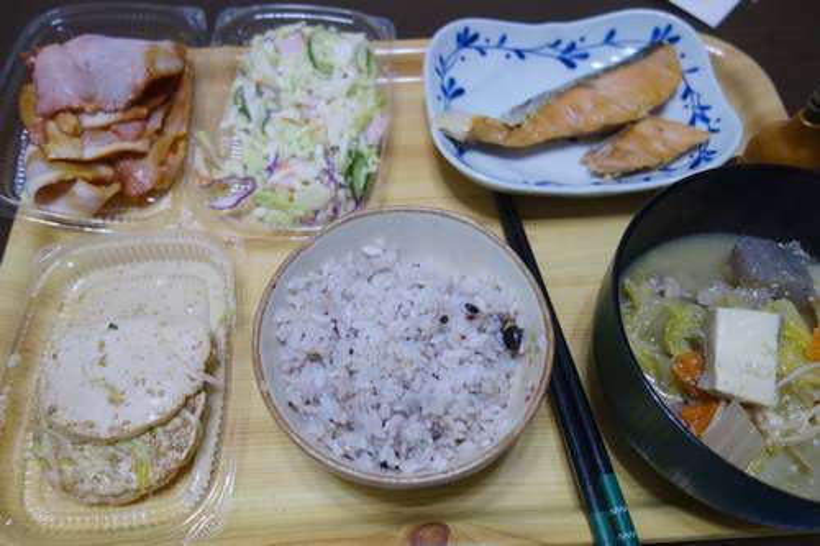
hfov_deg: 65.5
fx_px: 638
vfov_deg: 46.4
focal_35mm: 28
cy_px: 273
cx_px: 410
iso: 200
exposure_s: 1/30
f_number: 1.8
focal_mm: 10.4
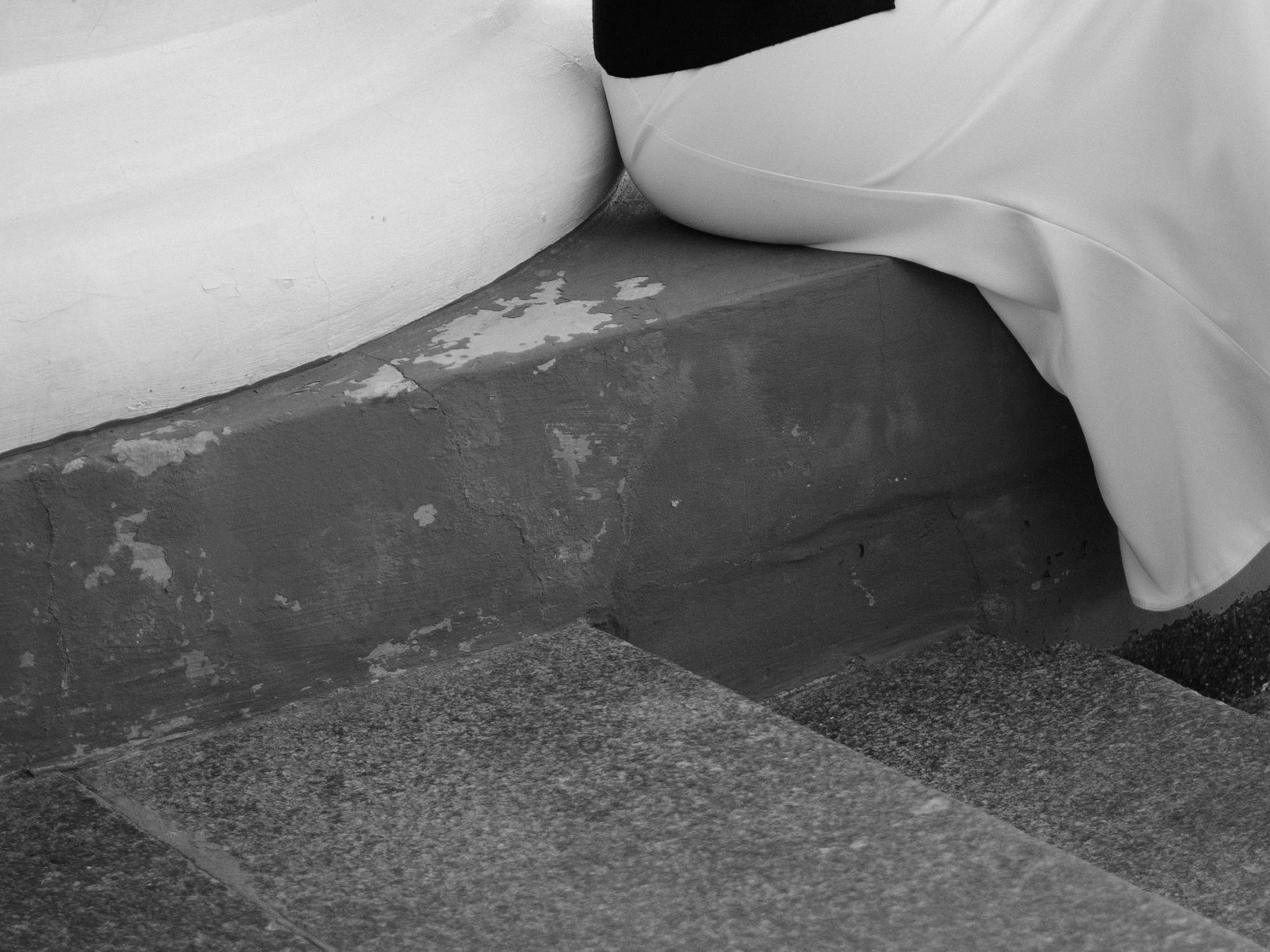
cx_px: 683
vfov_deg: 11.9
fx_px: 4366
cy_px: -492
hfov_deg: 16.5
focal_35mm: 119
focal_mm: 35
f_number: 2.5
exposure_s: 1/250
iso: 100
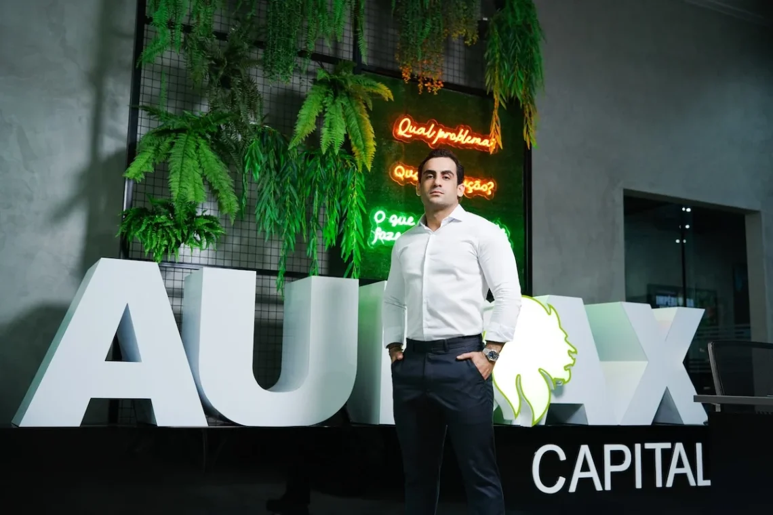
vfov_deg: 35.1
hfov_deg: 50.7
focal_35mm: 38
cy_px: 258
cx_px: 386
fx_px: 816
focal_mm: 38
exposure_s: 1/160
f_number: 2.8
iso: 800
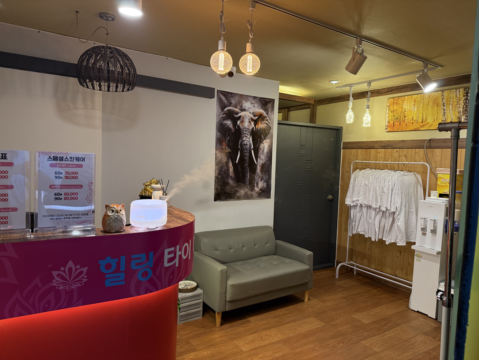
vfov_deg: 56.8
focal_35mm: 24
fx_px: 332
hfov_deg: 71.6
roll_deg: -1.4
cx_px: 240
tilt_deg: -3.2
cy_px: 180
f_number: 1.78
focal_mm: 6.76
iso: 320
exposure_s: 1/60
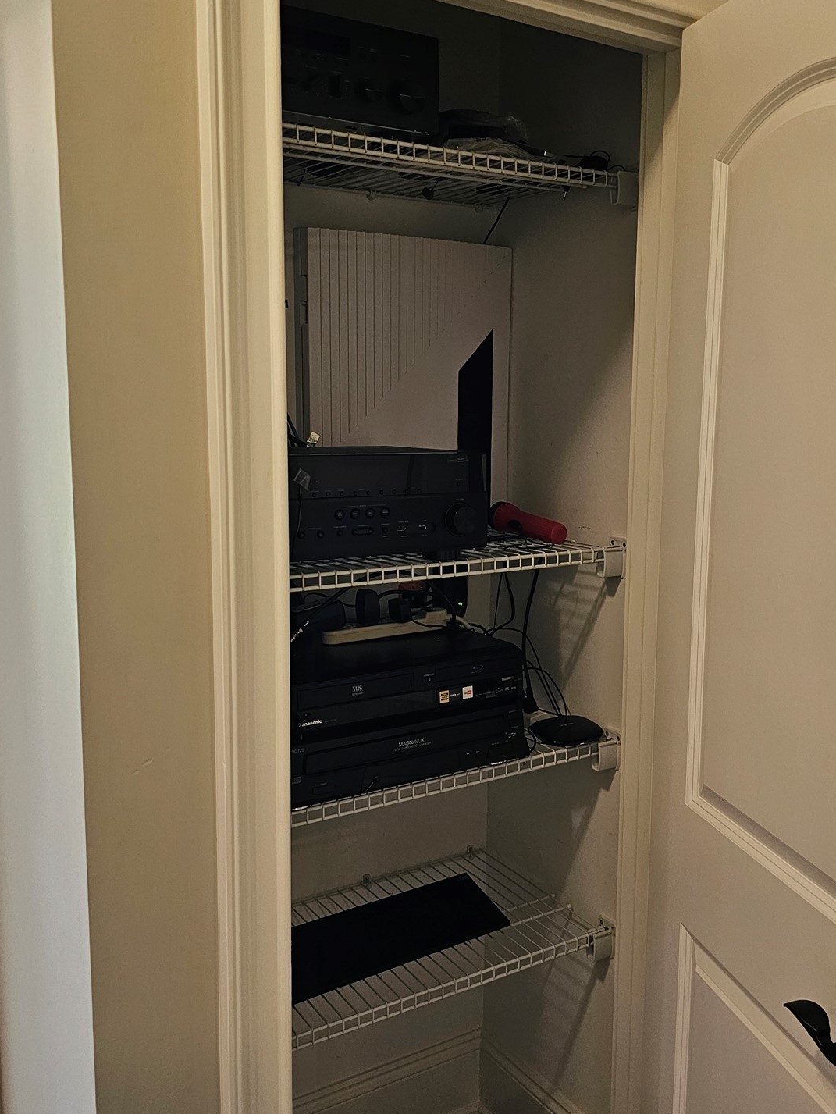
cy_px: 536
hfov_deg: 42.7
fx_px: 1062
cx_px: 515
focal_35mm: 33
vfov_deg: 55.3
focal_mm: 6.3
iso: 400
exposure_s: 1/120
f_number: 1.7
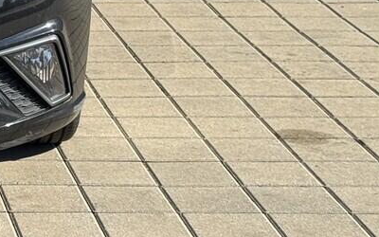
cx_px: -262
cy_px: -129
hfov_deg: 10.8
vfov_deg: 7.1
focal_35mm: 183
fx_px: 1890
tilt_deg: -7.1
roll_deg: +0.8
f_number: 1.78
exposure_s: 1/1869
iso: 64
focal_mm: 6.76
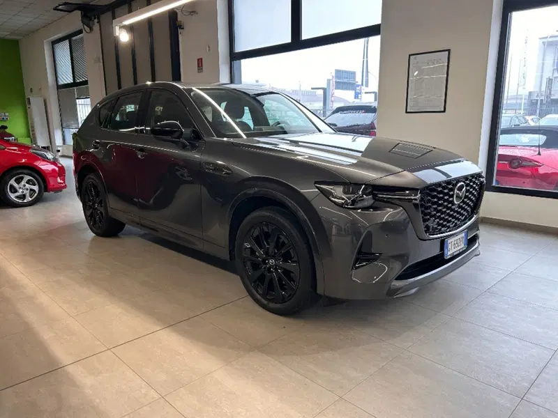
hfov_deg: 67.3
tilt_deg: -12.3
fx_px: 419
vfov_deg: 53.1
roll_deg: +0.4
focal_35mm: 26
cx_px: 279
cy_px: 209
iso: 80
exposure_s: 1/50
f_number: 1.5
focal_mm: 5.7
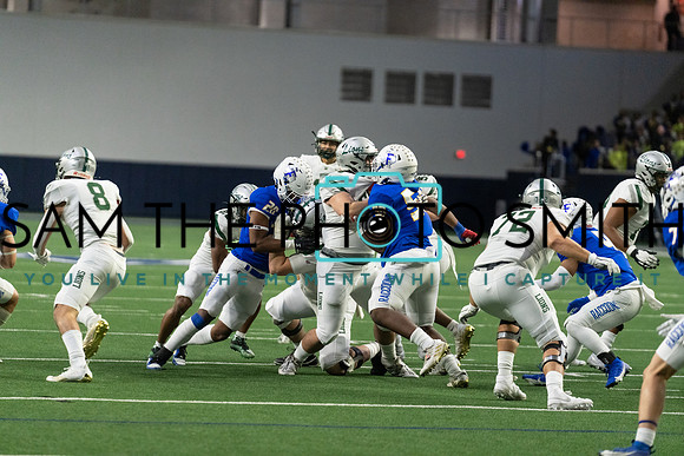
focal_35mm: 200
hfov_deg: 10.3
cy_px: 228
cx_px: 342
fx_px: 3801
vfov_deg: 6.9
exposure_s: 1/1250
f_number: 2.8
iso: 4000
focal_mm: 200
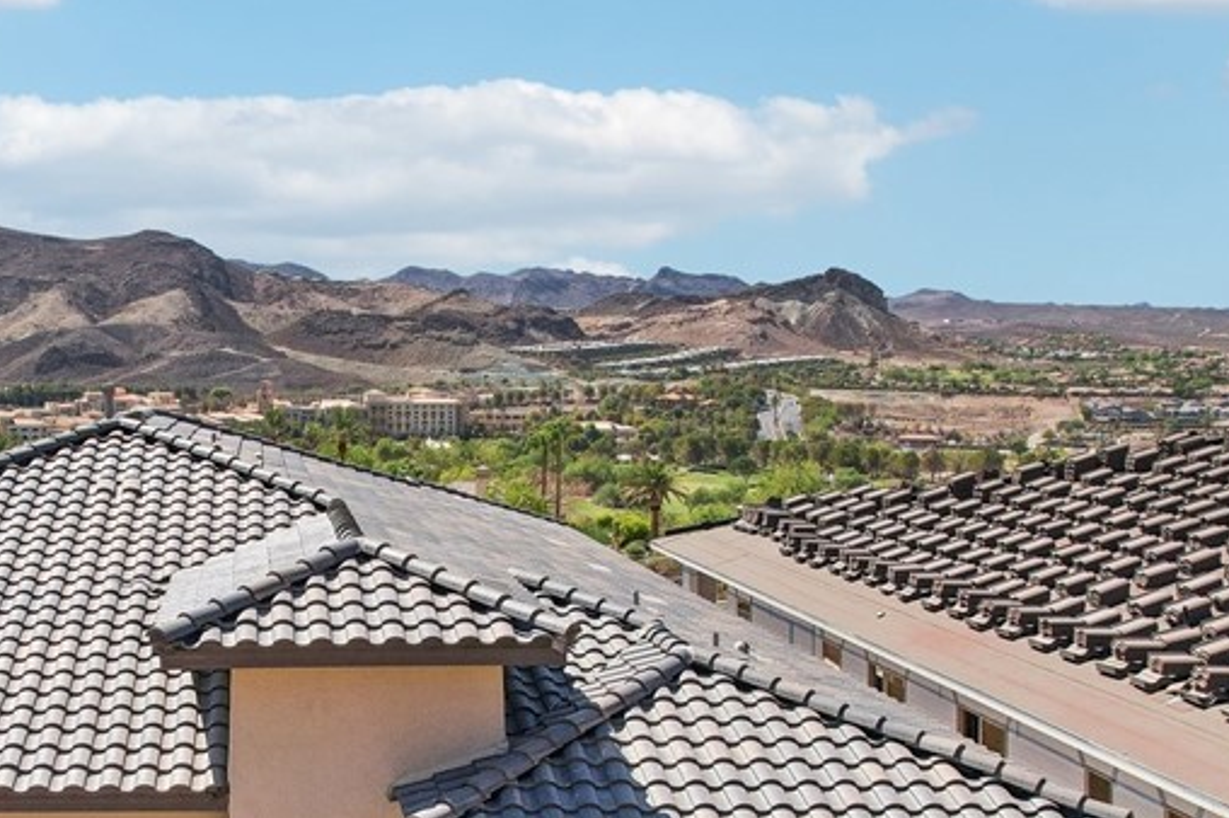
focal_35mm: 47
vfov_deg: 27.2
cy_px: 788
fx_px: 1603
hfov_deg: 40.3
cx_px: 252
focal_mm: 8.4
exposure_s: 1/320
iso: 100
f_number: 2.8
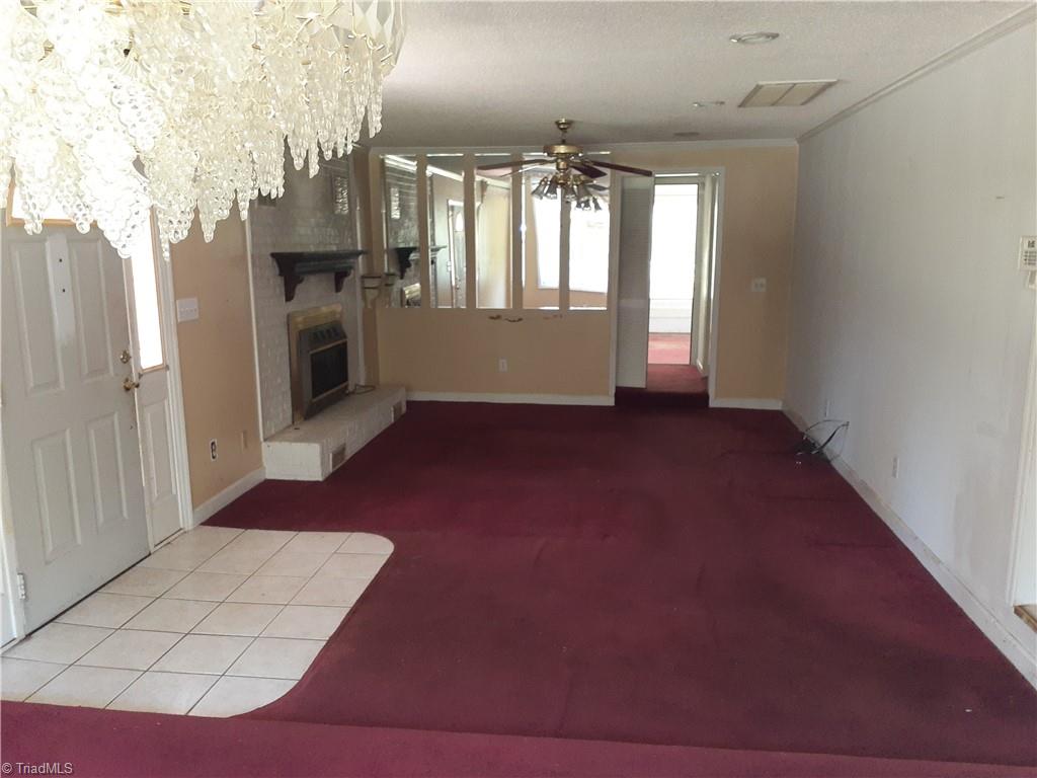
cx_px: 518
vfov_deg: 51.4
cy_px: 389
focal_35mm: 27
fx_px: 809
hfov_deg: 65.3
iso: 250
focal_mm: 3.6
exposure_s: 1/30
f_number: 1.9
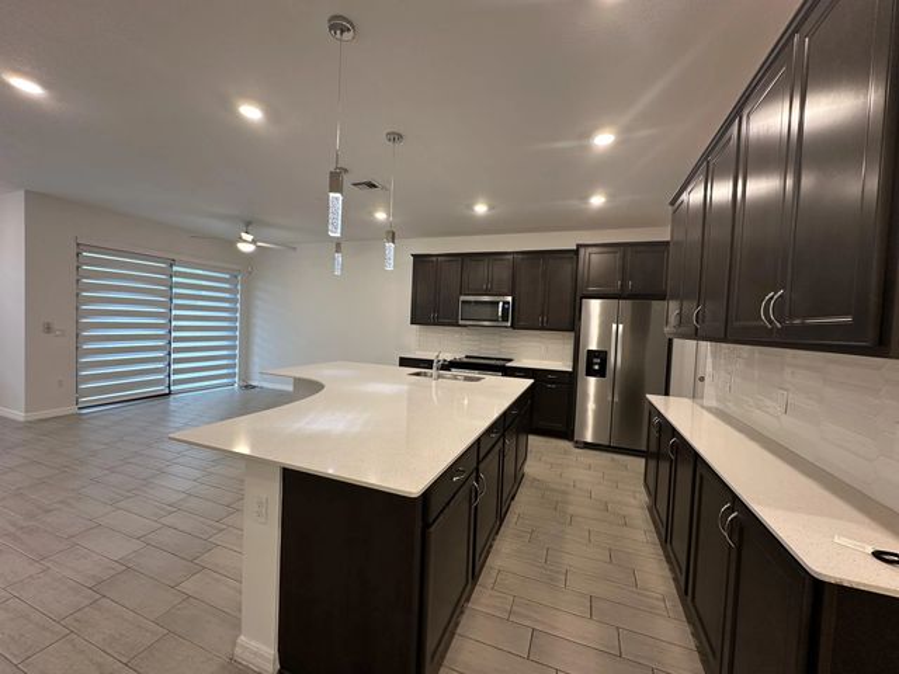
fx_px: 364
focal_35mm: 14
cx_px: 450
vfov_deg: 85.7
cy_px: 337
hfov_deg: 102.1
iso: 160
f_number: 2.2
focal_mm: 2.22
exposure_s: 1/60
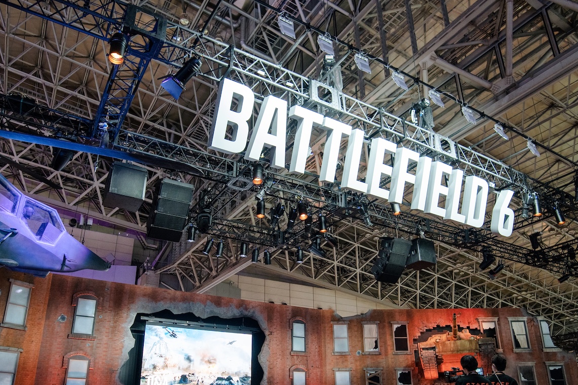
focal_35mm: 27
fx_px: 434
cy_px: 248
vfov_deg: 47.4
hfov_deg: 67.4
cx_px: 284
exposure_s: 1/100
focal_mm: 16
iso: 800
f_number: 3.5
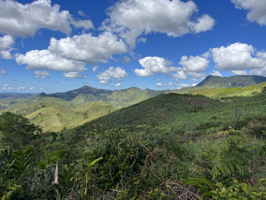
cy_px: 100
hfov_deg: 67.3
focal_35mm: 26
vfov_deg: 53.1
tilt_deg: -1.5
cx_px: 133
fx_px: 200
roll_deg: -1.2
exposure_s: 1/4016
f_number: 1.6
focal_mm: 5.1
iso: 50
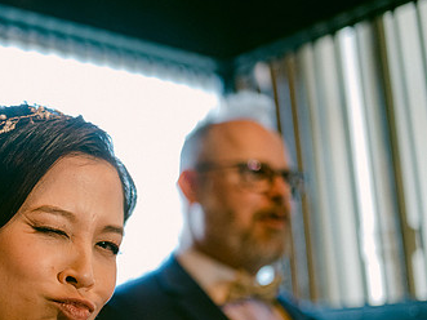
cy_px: 235
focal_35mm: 59
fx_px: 728
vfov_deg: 24.6
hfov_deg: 31.4
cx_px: 57
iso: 3600
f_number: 1.4
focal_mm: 35
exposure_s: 1/125
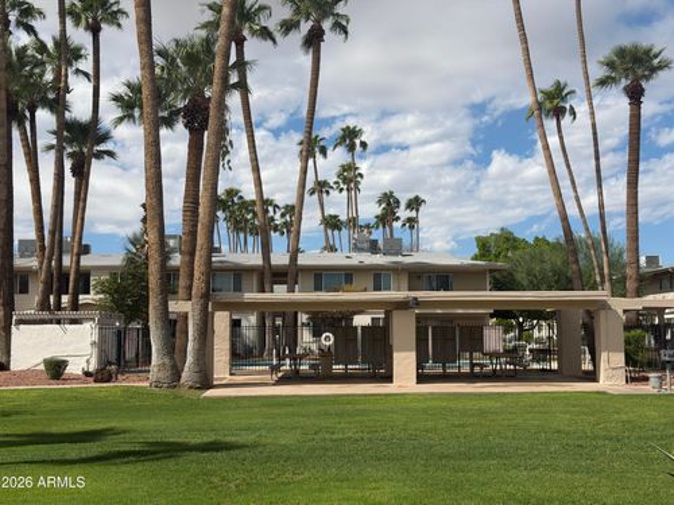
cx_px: 337
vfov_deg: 30.3
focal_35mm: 48
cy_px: 252
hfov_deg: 39.7
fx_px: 935
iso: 80
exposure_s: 1/8772
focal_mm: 6.76
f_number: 1.78
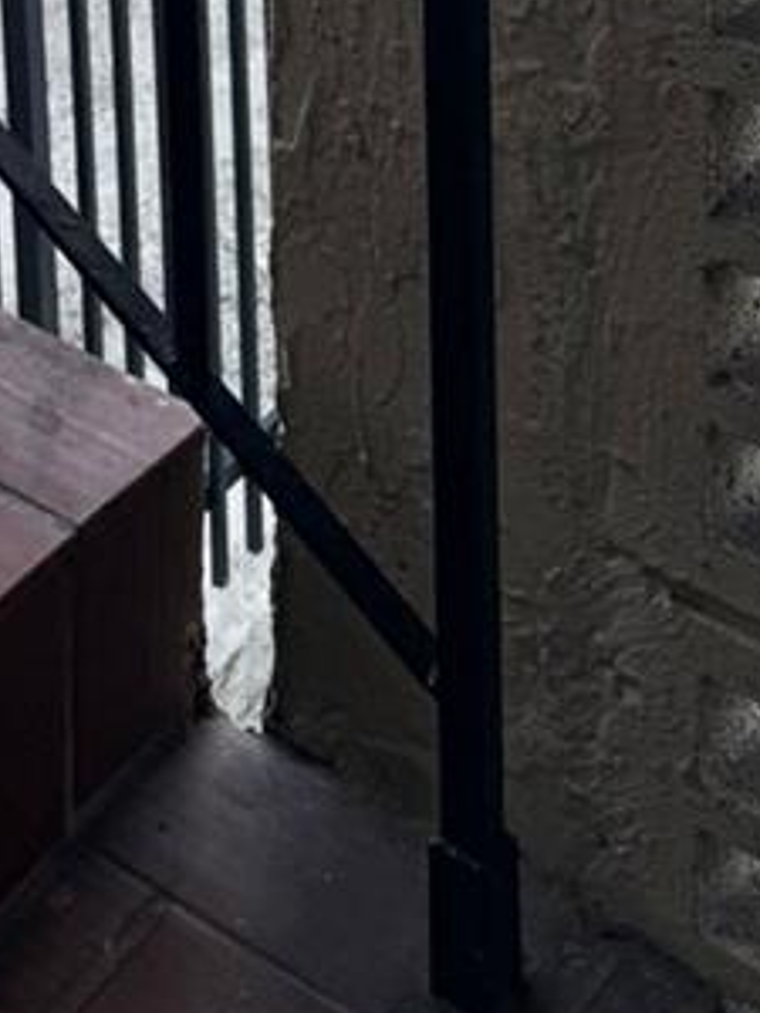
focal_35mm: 96
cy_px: -918
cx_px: -294
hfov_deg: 14.6
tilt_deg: -9.8
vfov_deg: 16.4
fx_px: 2810
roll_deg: +3.0
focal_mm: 6.76
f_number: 1.78
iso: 80
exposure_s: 1/660
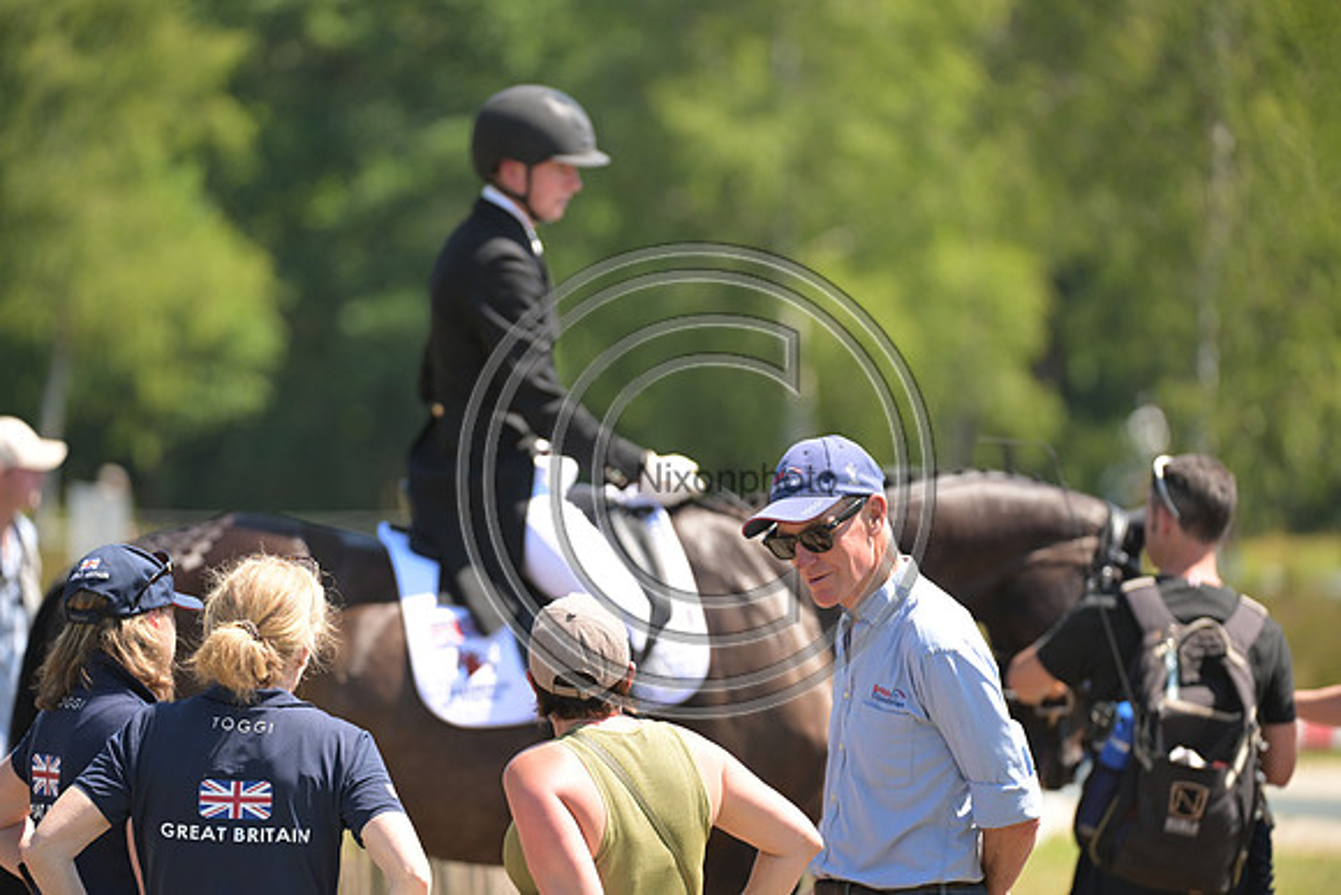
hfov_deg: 6.9
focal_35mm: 300
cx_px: 670
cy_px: 448
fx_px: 11177
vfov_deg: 4.6
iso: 640
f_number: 5
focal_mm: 300
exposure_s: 1/1250
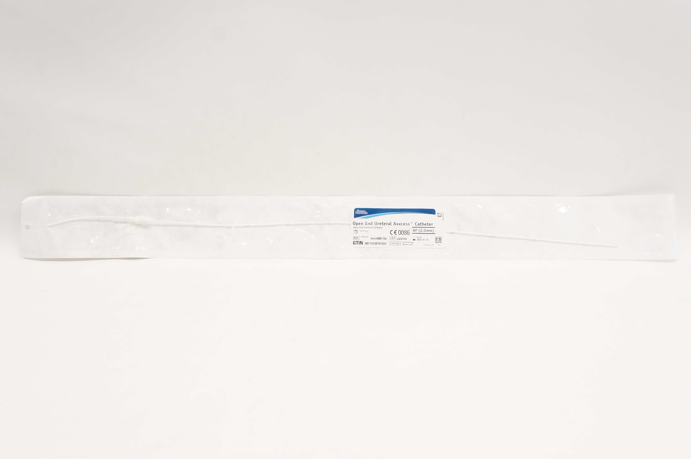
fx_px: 661
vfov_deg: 38.3
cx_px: 346
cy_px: 230
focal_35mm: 34
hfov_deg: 55.2
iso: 1600
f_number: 7.1
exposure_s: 1/200
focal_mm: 23
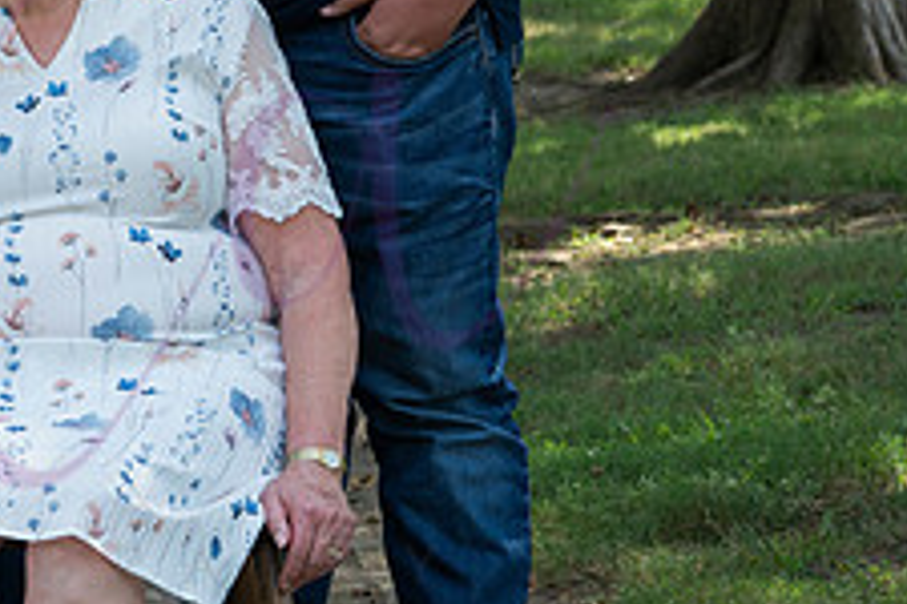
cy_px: -147
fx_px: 6374
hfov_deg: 8.1
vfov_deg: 5.4
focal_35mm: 253
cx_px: -193
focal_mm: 98
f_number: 8
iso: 400
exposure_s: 1/160
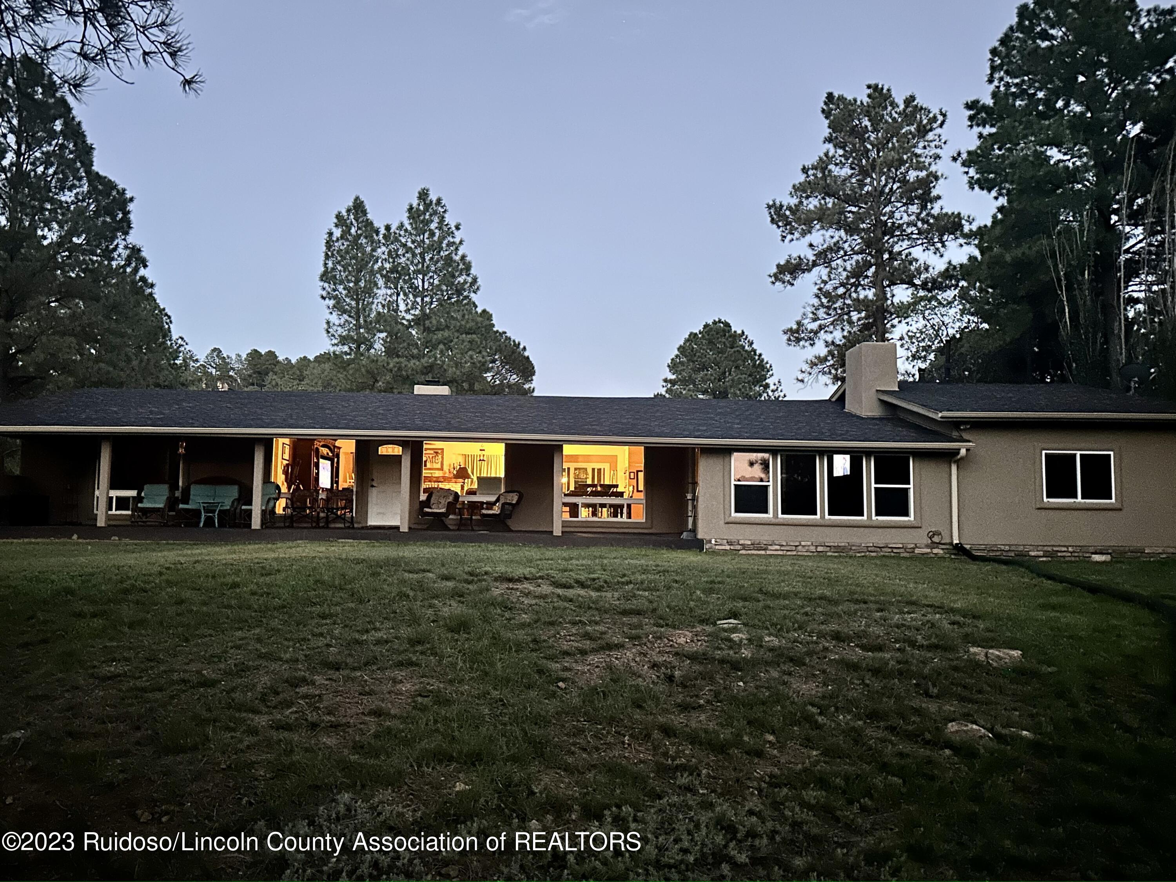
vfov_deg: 56.8
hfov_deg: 71.6
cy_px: 441
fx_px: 815
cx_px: 588
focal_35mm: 24
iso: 1250
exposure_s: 1/9
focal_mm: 6.86
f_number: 1.78
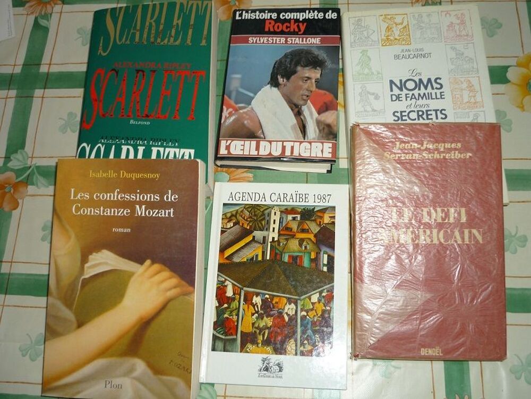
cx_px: 266
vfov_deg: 42.9
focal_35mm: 33
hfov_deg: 55.4
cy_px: 200
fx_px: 506
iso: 100
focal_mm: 5.5
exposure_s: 1/30
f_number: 2.8
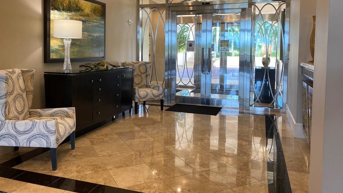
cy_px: 62
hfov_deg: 64.3
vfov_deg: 38.4
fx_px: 273
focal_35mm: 30
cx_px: 165
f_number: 1.8
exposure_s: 1/60
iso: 80
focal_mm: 4.25
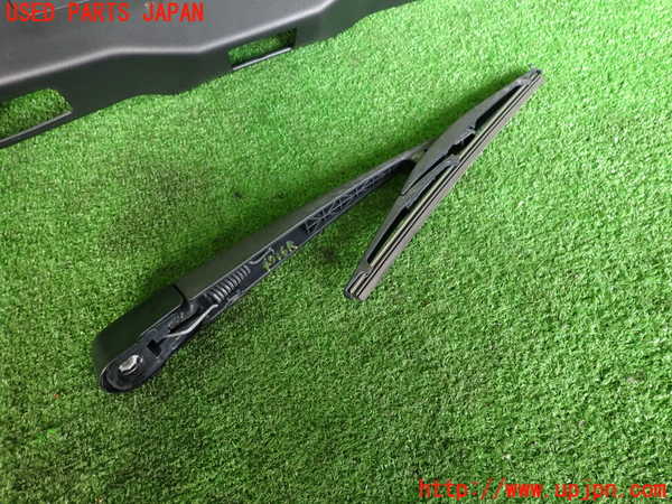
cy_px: 252
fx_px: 485
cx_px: 336
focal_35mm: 25
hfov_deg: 69.4
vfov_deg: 54.9
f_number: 2
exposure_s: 1/50
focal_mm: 4.5
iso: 200
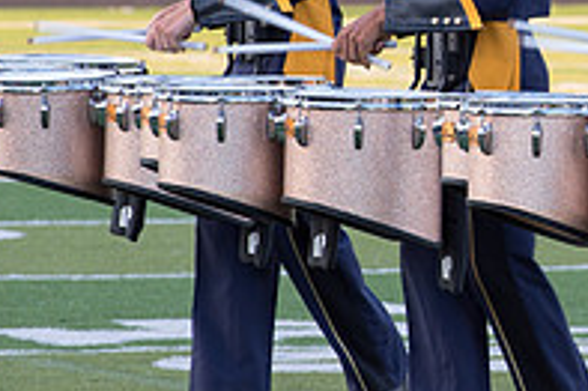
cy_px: 6
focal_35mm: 646
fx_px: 10542
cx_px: 819
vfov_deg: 2.1
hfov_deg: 3.2
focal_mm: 180
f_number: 6.3
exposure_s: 1/200
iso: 640
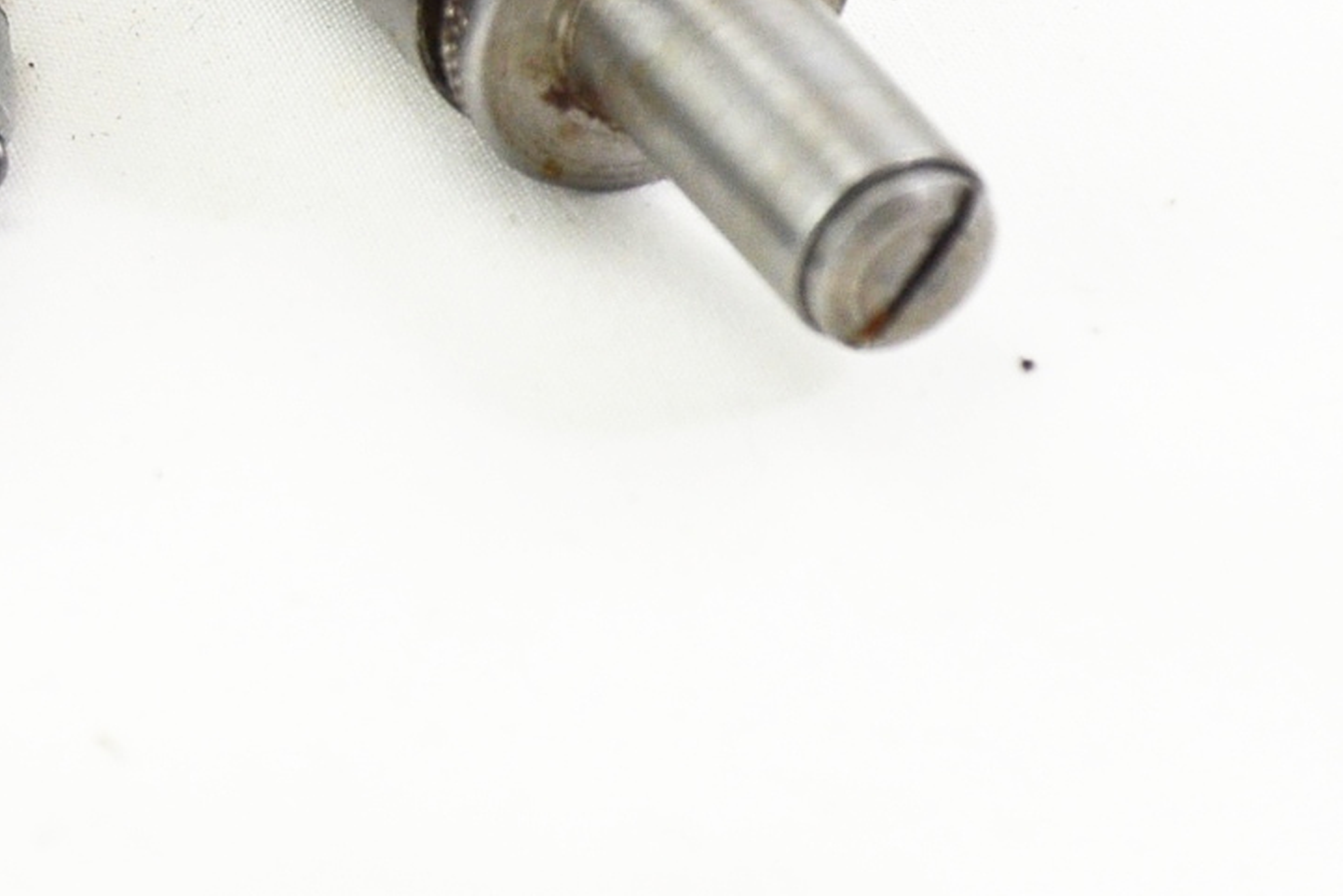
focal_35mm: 317
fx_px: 11827
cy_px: -37
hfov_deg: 6.4
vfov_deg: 4.3
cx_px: -555
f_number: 5
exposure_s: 1/250
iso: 560
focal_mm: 62
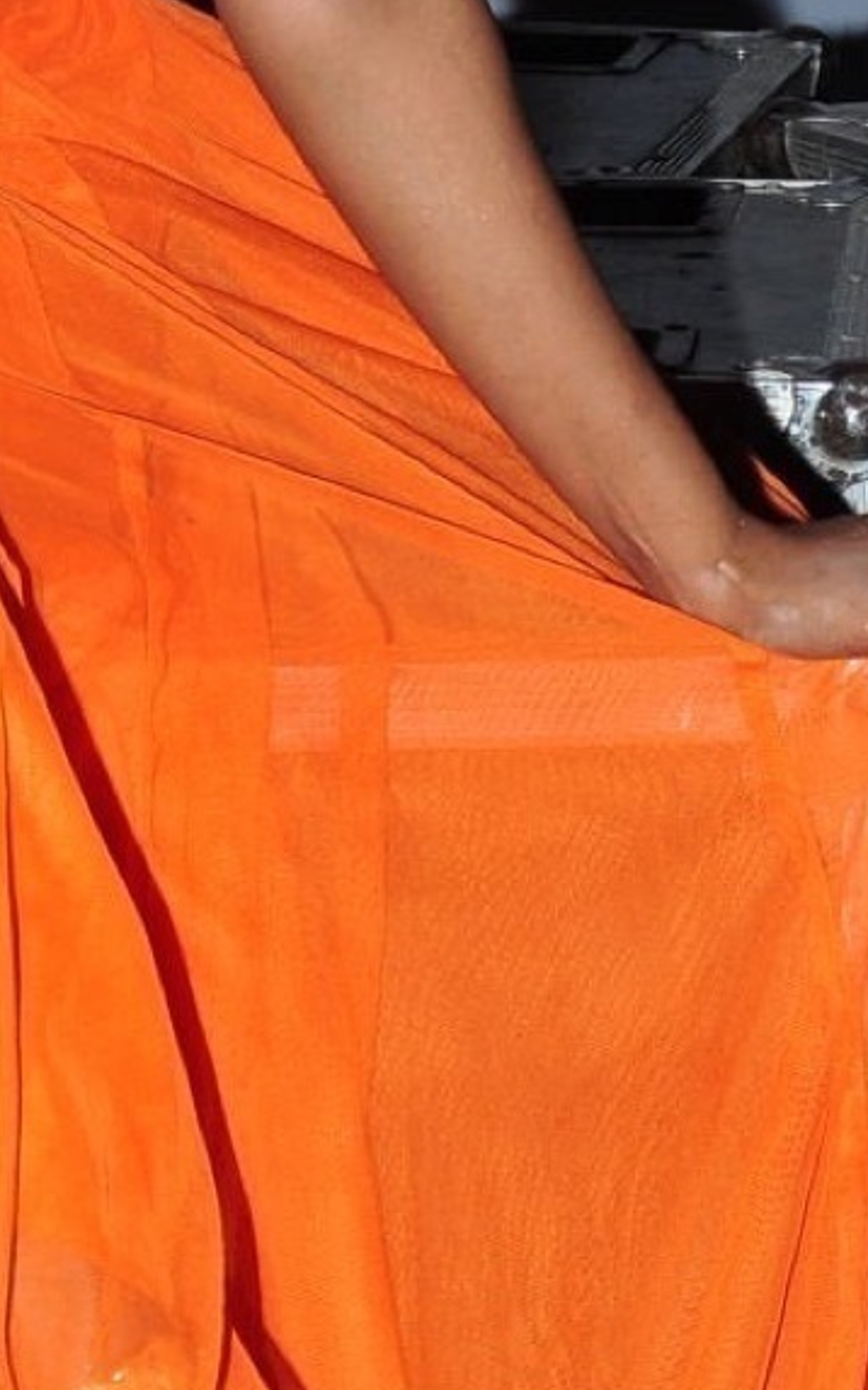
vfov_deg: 12.3
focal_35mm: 169
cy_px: 204
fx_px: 6383
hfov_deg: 7.7
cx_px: -124
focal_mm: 35
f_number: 10
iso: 400
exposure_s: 1/125
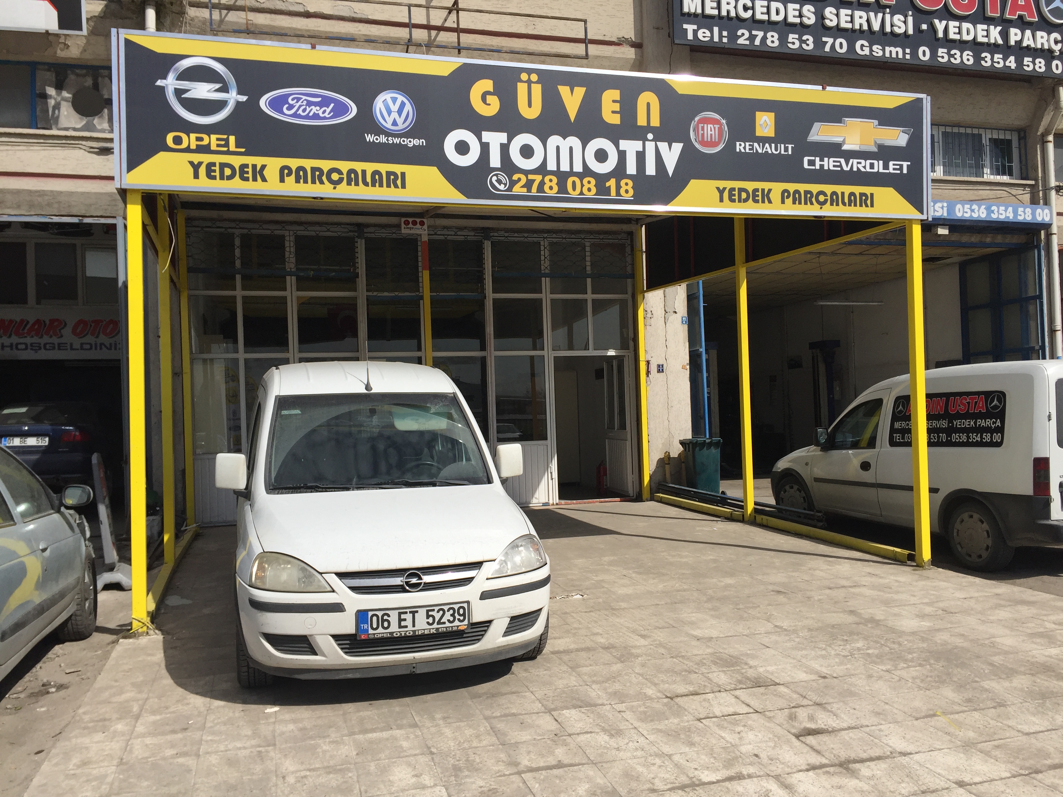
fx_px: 891
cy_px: 398
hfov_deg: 61.7
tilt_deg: -2.5
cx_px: 532
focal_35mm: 29
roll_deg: +2.5
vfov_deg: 48.2
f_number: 2.2
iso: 32
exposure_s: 1/4405
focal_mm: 4.15
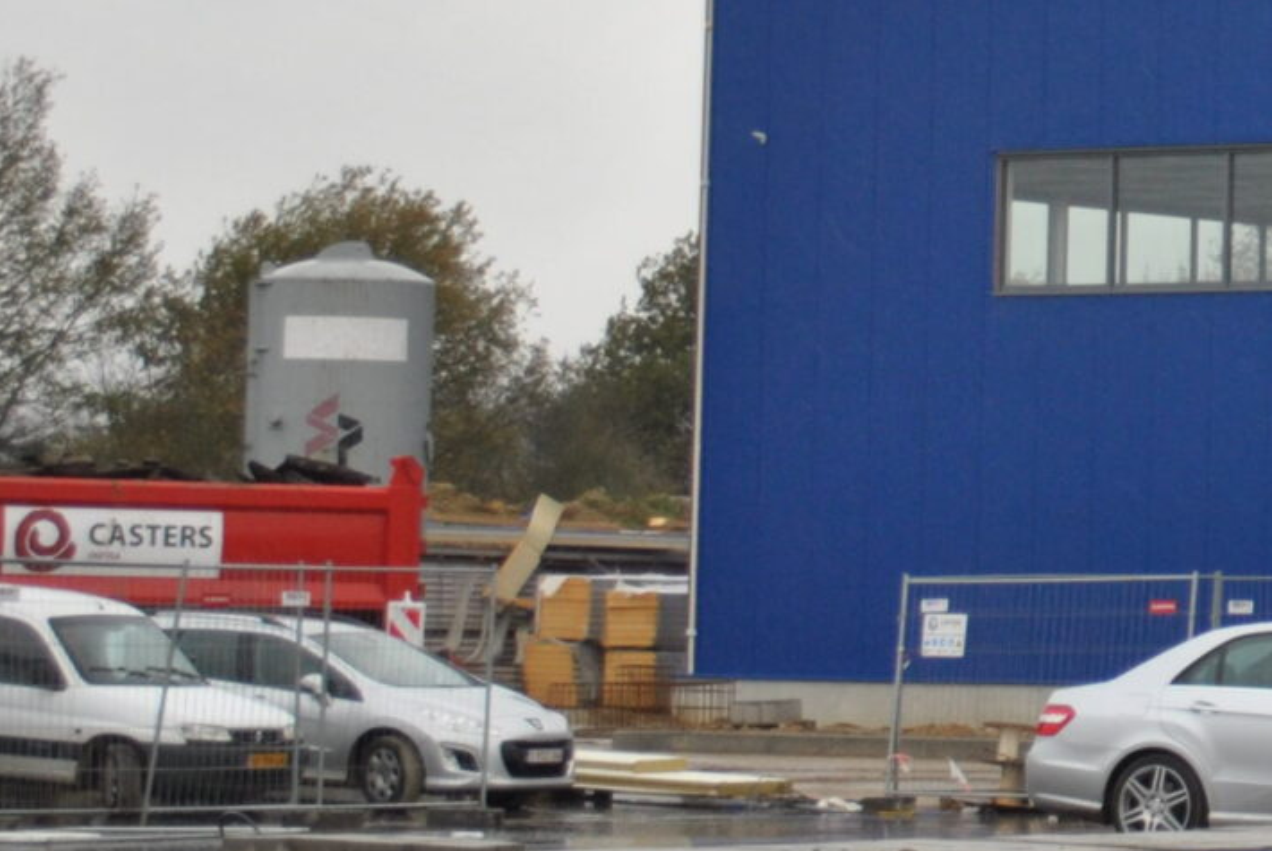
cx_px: 2089
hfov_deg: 10.6
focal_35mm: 184
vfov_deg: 7.5
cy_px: 113
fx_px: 6508
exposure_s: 1/125
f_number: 5
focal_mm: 34
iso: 220
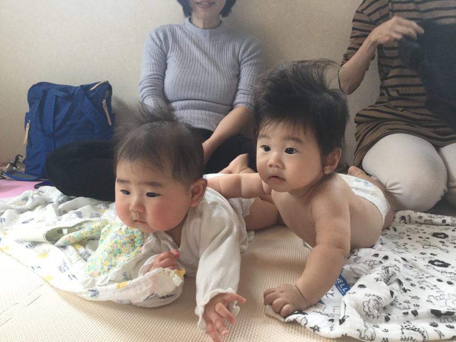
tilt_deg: -11.3
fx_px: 408
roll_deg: +1.5
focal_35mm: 31
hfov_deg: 58.4
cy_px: 171
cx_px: 228
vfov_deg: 45.4
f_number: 2.4
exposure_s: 1/30
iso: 32
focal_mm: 3.3
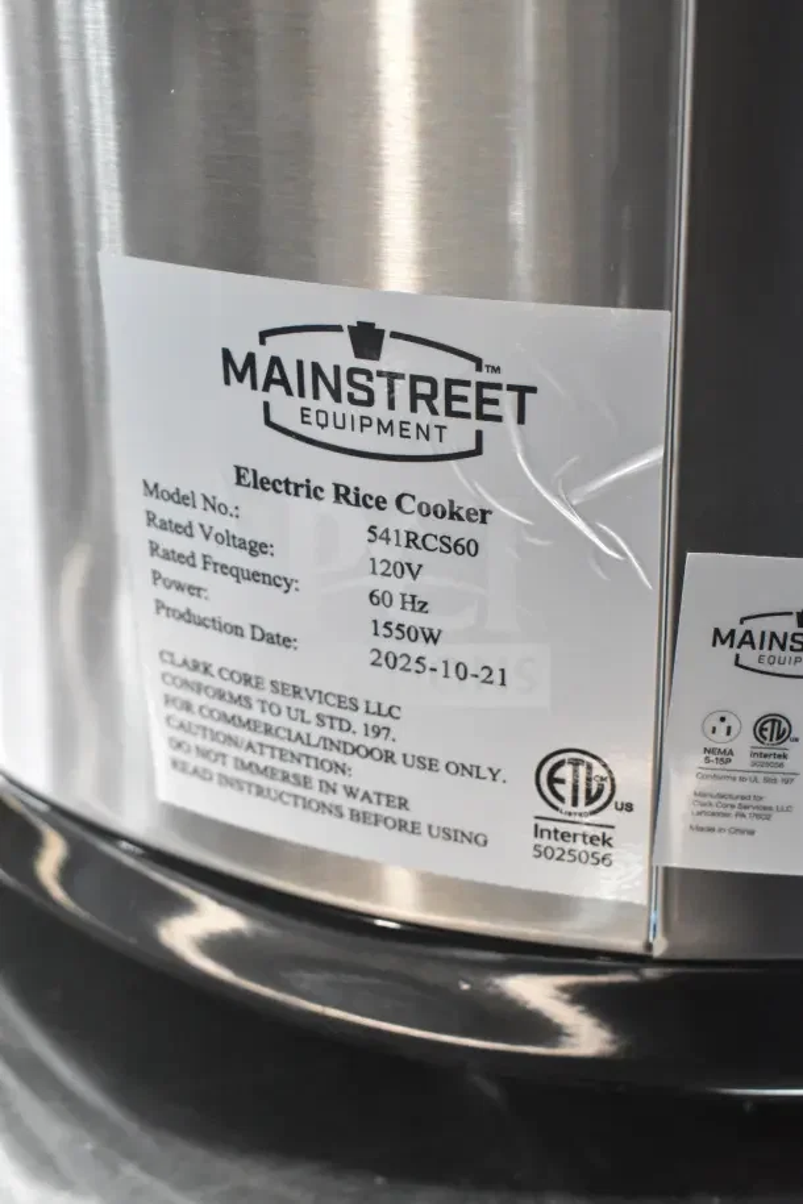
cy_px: 602
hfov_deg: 23.8
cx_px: 402
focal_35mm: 57
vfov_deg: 35.1
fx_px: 1907
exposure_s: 1/200
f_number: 7.1
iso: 6400
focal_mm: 38
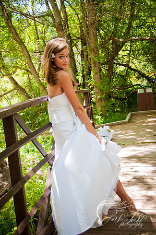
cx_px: 78
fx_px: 303
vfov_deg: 42.4
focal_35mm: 46
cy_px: 118
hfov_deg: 28.9
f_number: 4
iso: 400
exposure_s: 1/100
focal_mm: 31
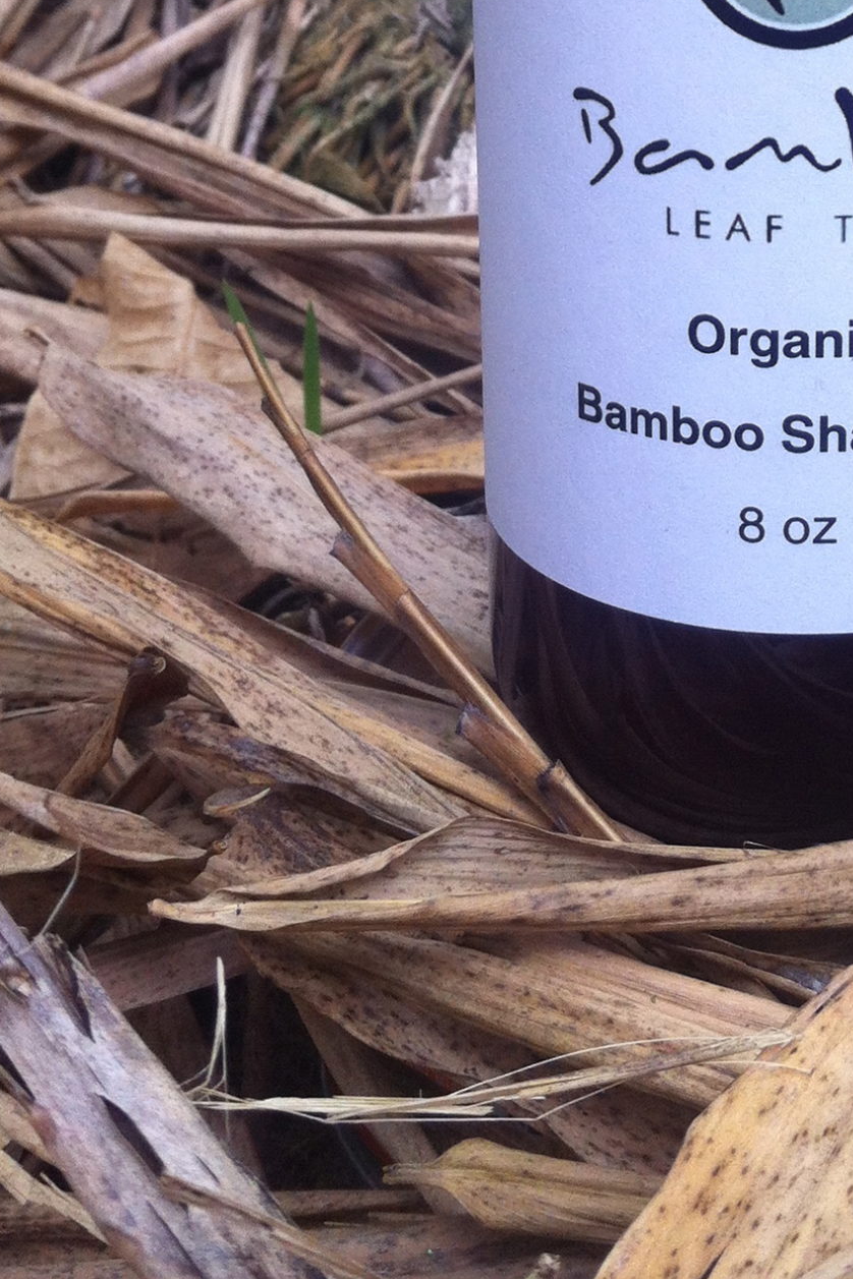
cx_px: 810
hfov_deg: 18.1
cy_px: 26
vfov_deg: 26.1
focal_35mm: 74
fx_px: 2630
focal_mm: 3.85
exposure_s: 1/60
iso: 80
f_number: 2.8
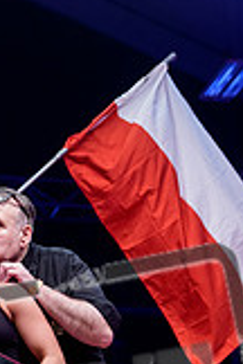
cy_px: 310
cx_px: -16
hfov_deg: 10.2
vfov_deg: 15.3
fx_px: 1347
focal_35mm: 133
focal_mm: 48
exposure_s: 1/400
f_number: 2.8
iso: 2000
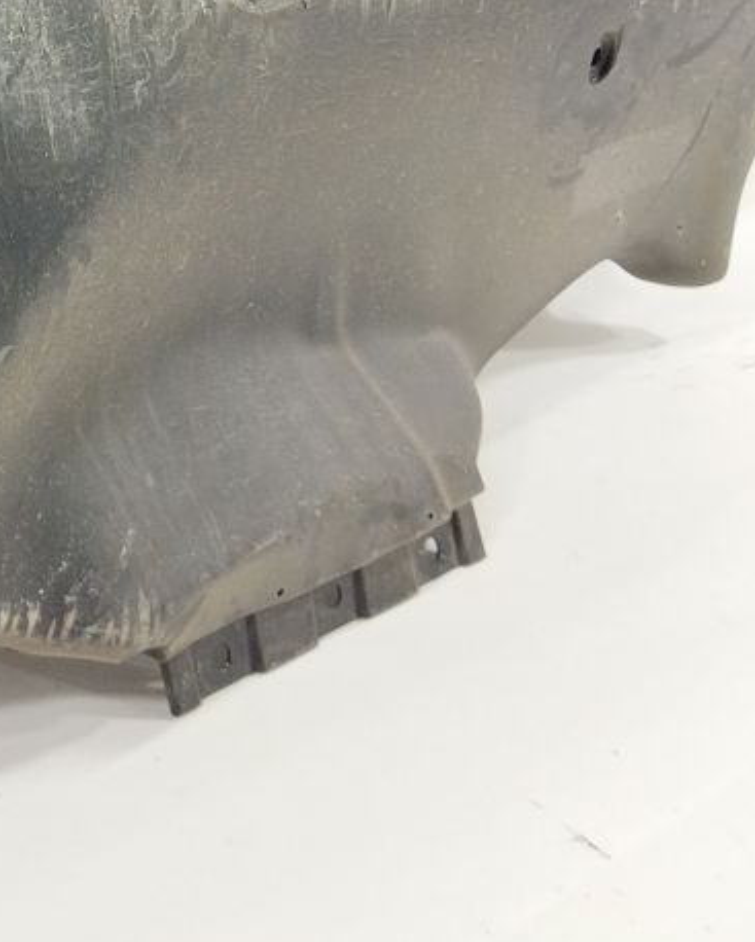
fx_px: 1925
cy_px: 181
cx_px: -327
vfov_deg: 26.9
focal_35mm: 69
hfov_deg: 19.7
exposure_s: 1/100
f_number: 1.79
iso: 128
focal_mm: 4.71
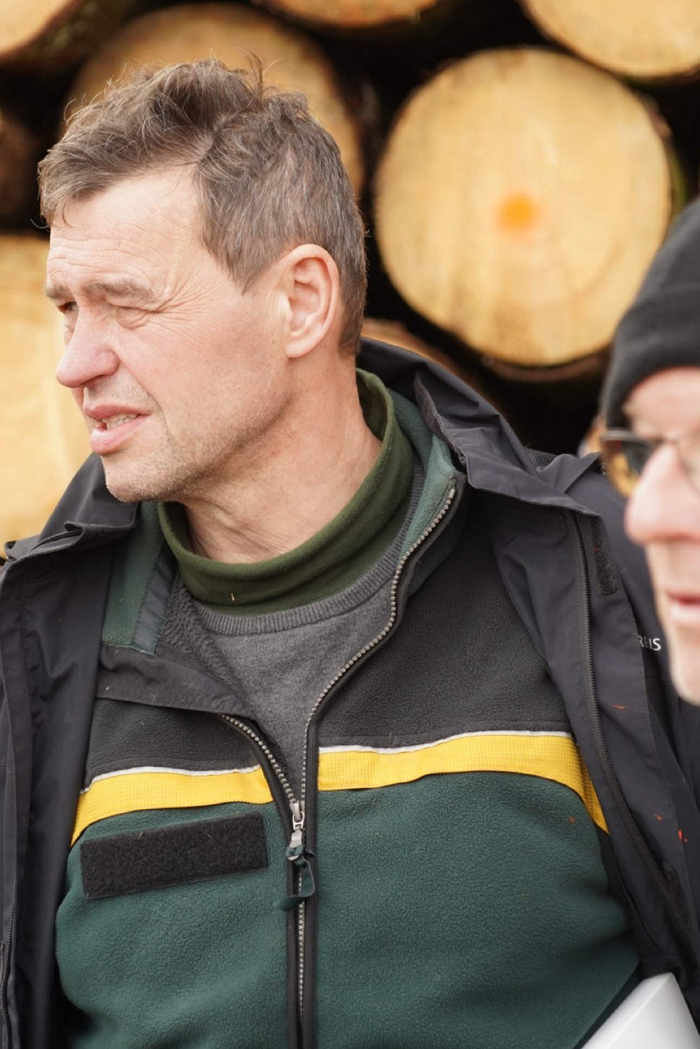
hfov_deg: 6.2
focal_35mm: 221
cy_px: 445
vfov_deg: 9.3
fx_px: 6444
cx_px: 271
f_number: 6.3
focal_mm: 178
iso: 500
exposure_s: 1/200
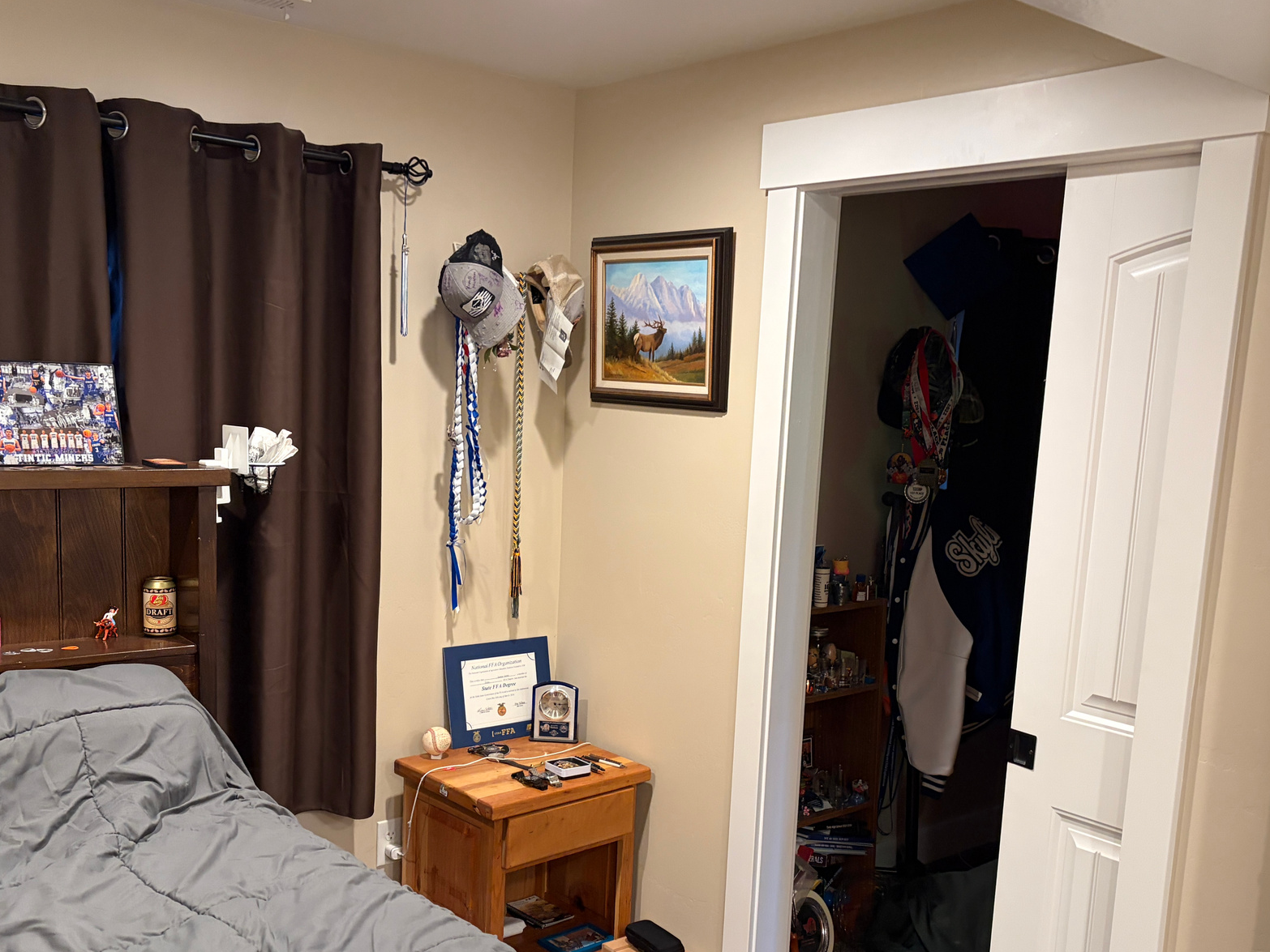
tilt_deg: -7.3
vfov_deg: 41.6
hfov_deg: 53.9
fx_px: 1248
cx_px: 655
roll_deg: -2.4
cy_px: 572
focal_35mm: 34
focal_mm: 5.96
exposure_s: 1/60
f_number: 1.6
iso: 250
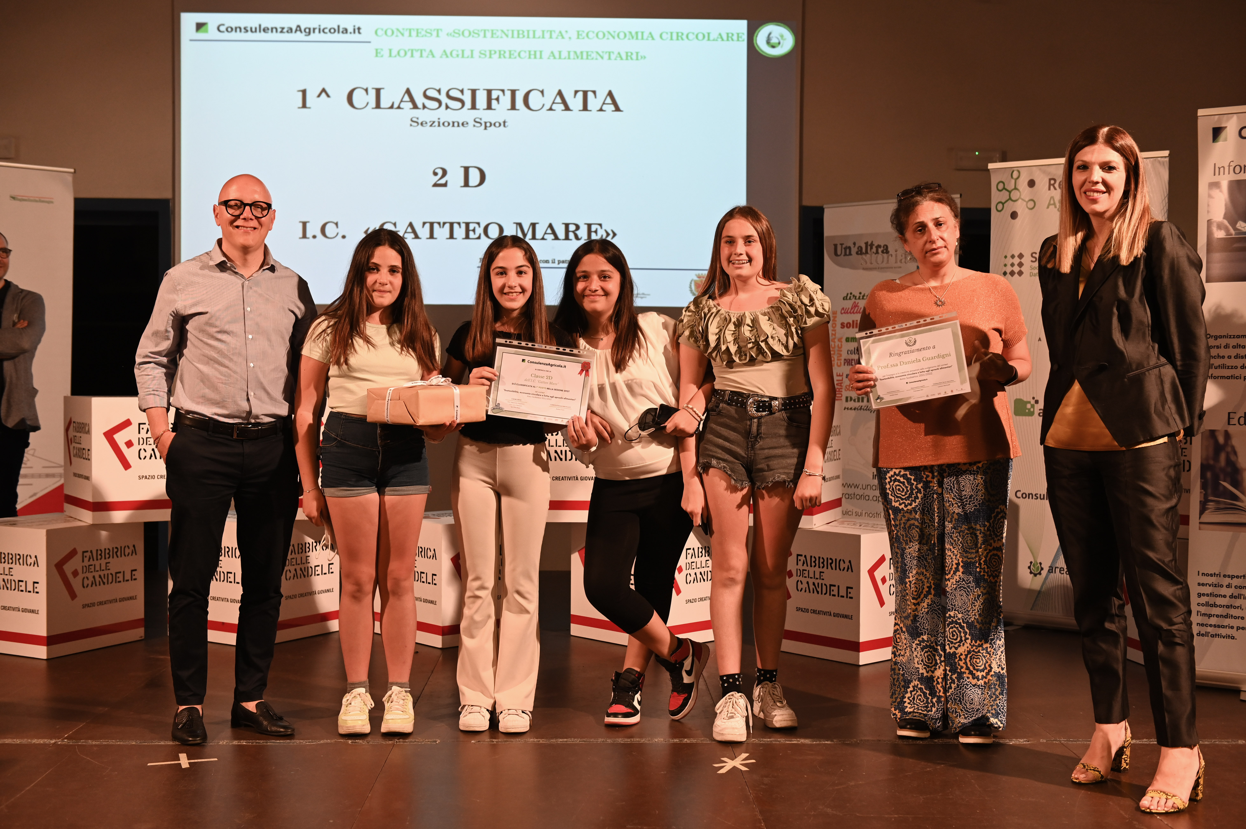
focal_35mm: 42
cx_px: 623
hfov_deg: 46.4
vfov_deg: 31.9
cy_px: 414
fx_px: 1453
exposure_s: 1/125
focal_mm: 42
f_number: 4
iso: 1250
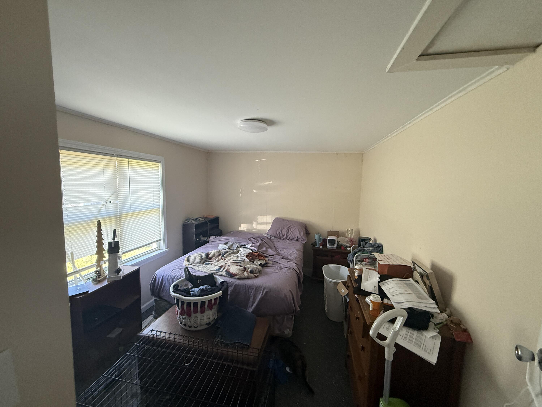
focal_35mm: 14
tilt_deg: -5.5
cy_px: 204
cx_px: 271
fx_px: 219
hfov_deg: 102.1
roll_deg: -0.5
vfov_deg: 85.7
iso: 320
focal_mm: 2.22
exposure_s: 1/77
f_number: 2.2
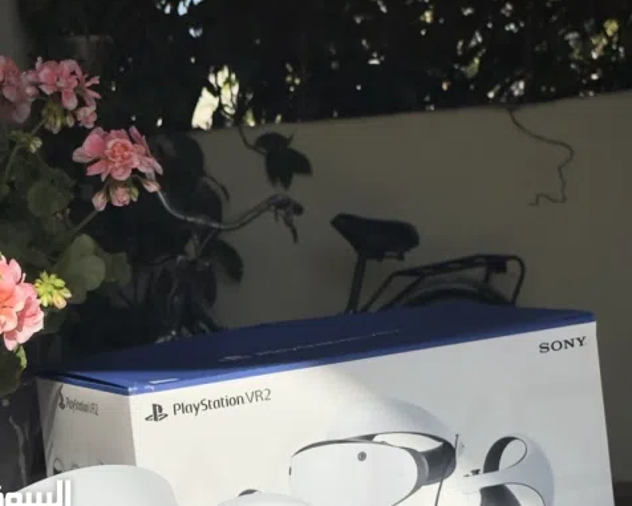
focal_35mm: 63
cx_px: 271
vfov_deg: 24.2
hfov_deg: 30.0
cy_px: 288
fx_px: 1179
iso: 80
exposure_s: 1/7874
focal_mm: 6.76
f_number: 1.78
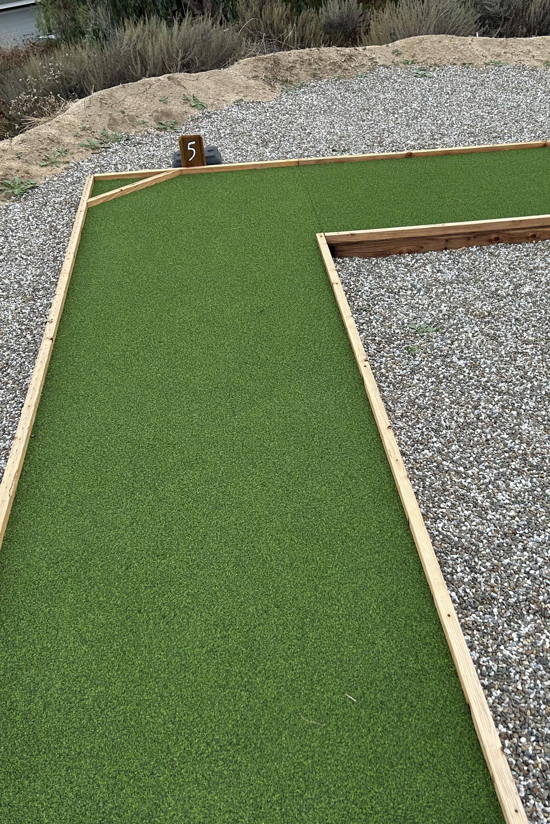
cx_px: 383
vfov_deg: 51.9
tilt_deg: -35.7
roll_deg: +0.7
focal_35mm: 37
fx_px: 848
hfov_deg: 35.5
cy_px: 413
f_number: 1.5
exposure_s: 1/360
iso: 50
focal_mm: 5.7
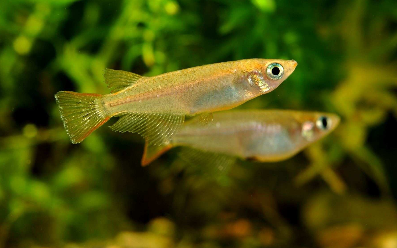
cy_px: 115
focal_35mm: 108
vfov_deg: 12.1
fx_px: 1168
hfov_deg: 19.3
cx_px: 198
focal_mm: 105
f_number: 20
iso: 100
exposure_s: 1/200
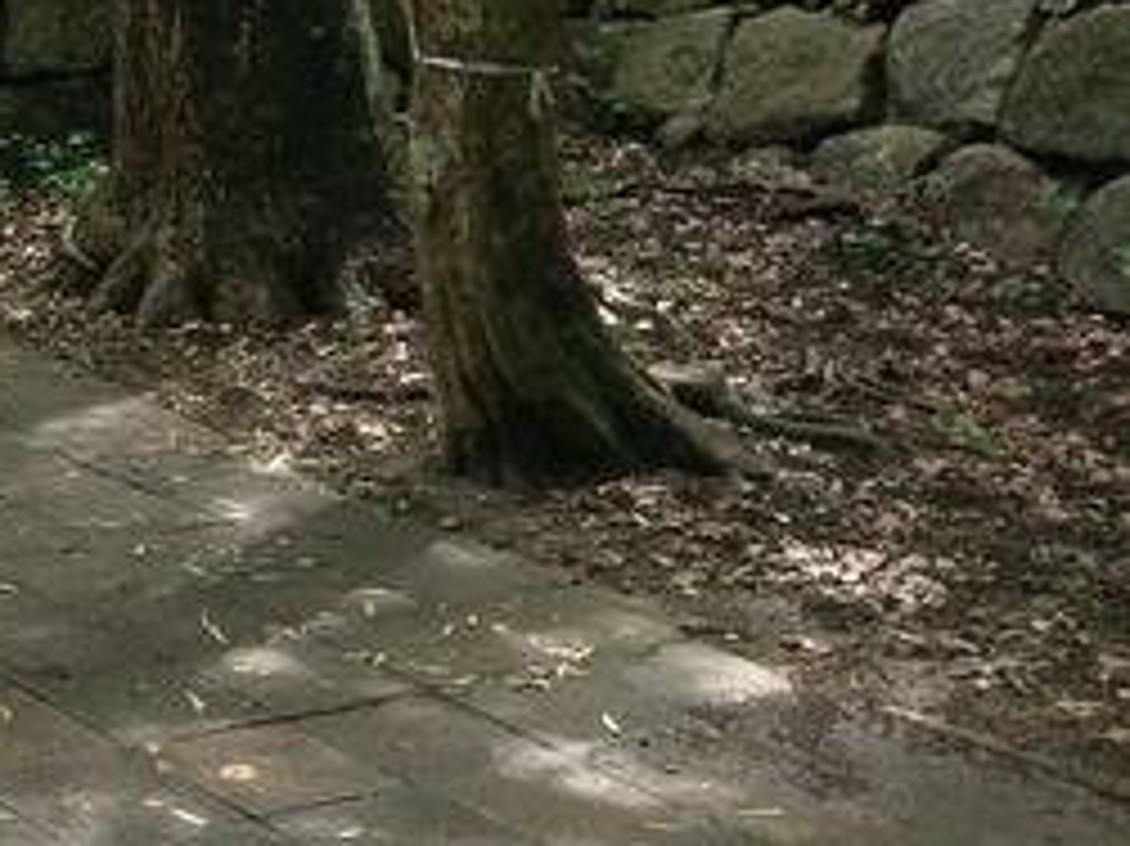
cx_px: -342
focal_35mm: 83
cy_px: -63
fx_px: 2708
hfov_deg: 21.3
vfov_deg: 17.2
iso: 200
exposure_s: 1/120
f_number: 1.8
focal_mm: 4.58
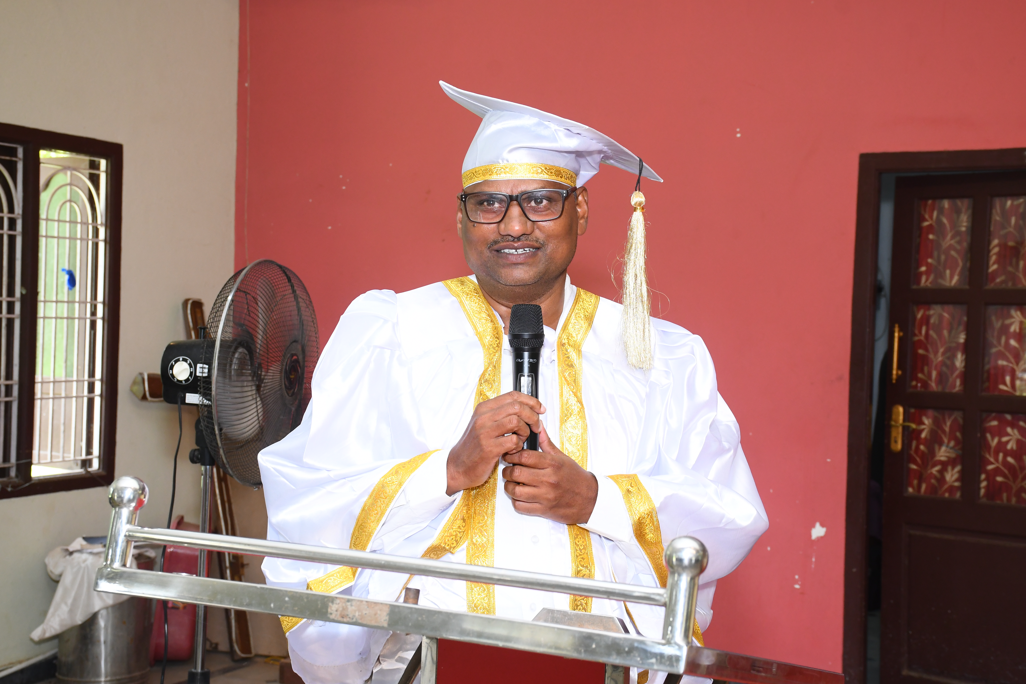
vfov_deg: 23.8
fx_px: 1624
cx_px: 513
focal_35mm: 57
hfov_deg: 35.1
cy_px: 342
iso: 1000
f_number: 5.6
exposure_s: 1/125
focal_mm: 38
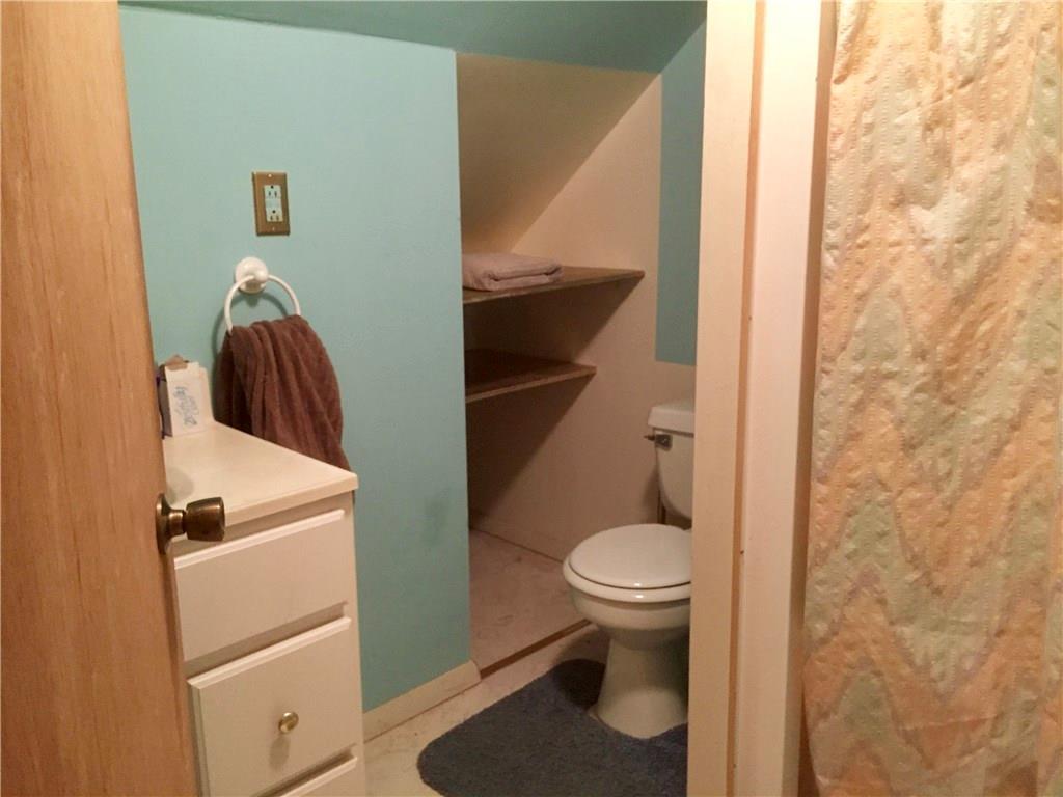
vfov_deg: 48.2
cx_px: 532
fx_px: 891
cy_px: 398
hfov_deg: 61.7
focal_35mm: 29
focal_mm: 4.15
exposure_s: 1/15
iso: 500
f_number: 2.2
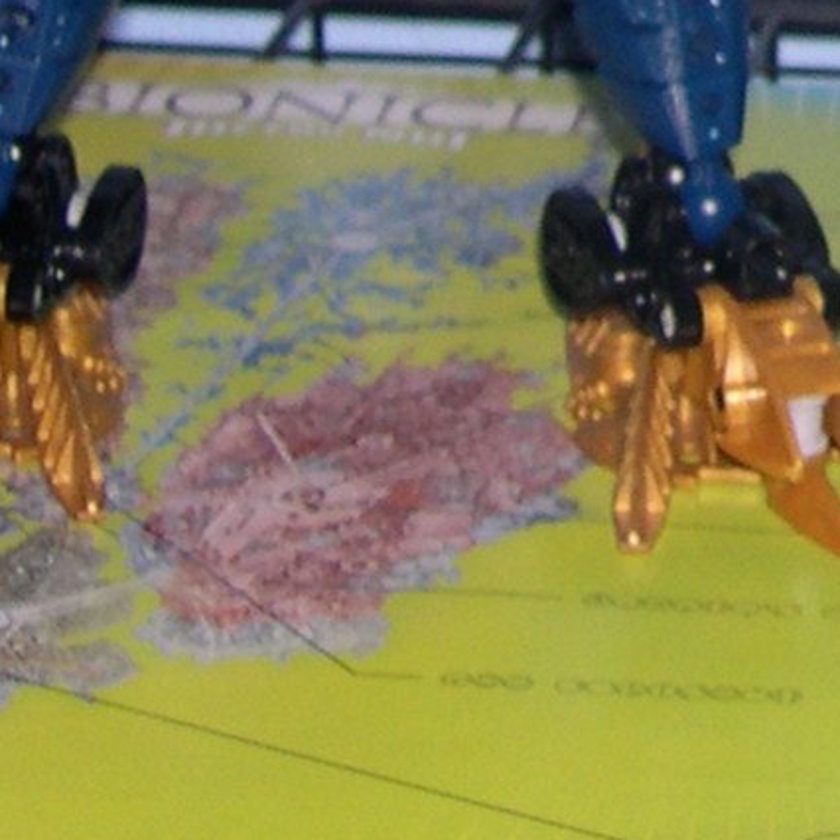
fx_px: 4914
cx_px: 1416
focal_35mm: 179
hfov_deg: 9.4
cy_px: -663
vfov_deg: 9.3
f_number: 2.8
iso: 100
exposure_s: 1/60
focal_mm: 8
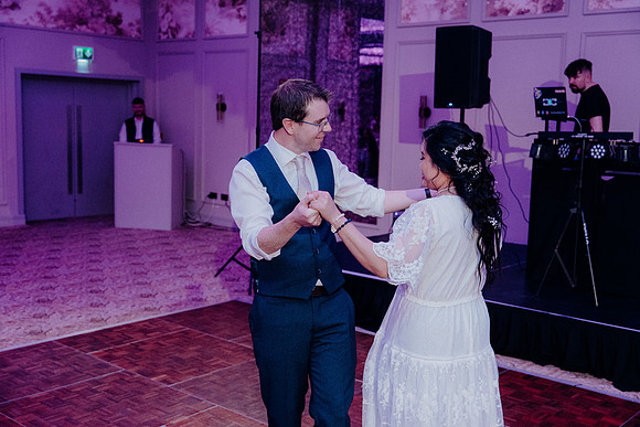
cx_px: 320
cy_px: 214
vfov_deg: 31.2
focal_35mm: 43
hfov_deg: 45.4
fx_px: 765
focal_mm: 43
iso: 3200
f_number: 3.5
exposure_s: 1/160
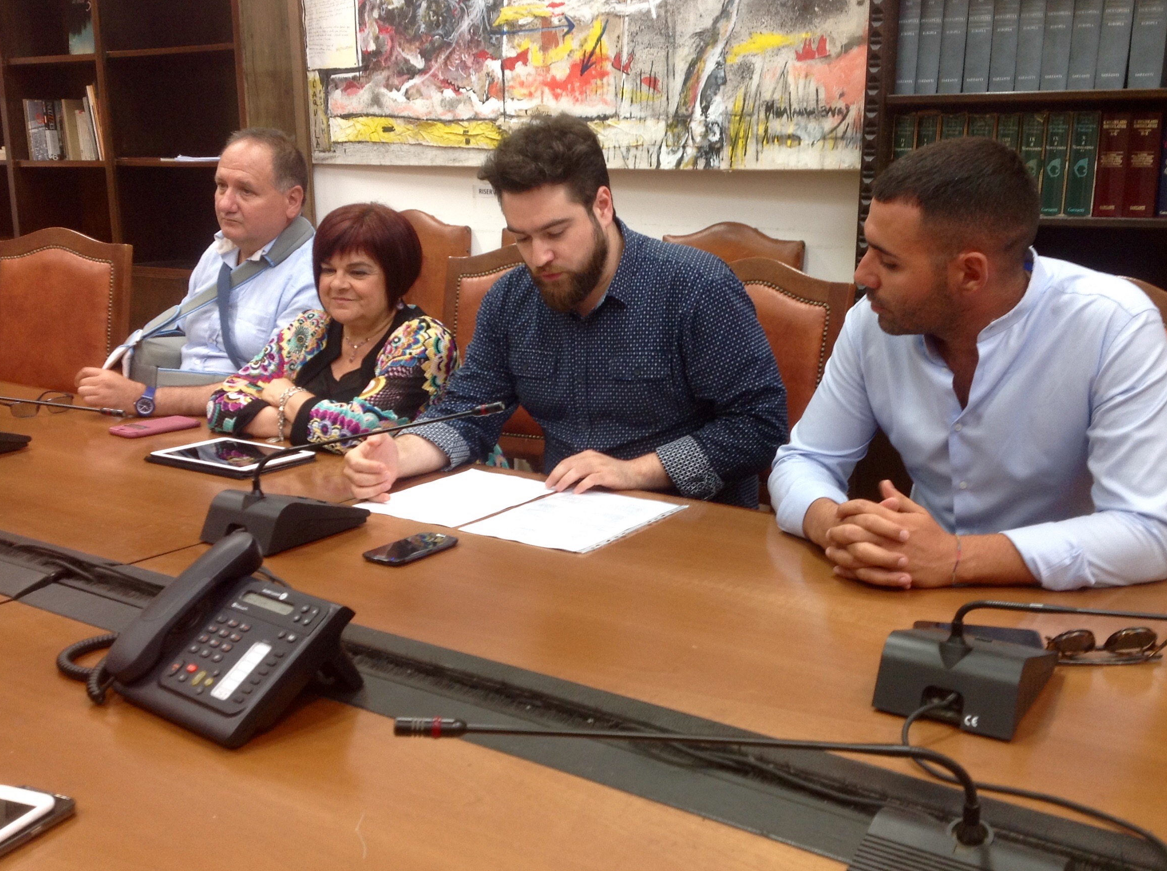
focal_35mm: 39
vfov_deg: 36.7
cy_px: 436
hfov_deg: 47.9
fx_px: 1313
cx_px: 636
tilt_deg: -13.4
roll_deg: -0.8
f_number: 2.4
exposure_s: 1/15
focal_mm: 4.28
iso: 50
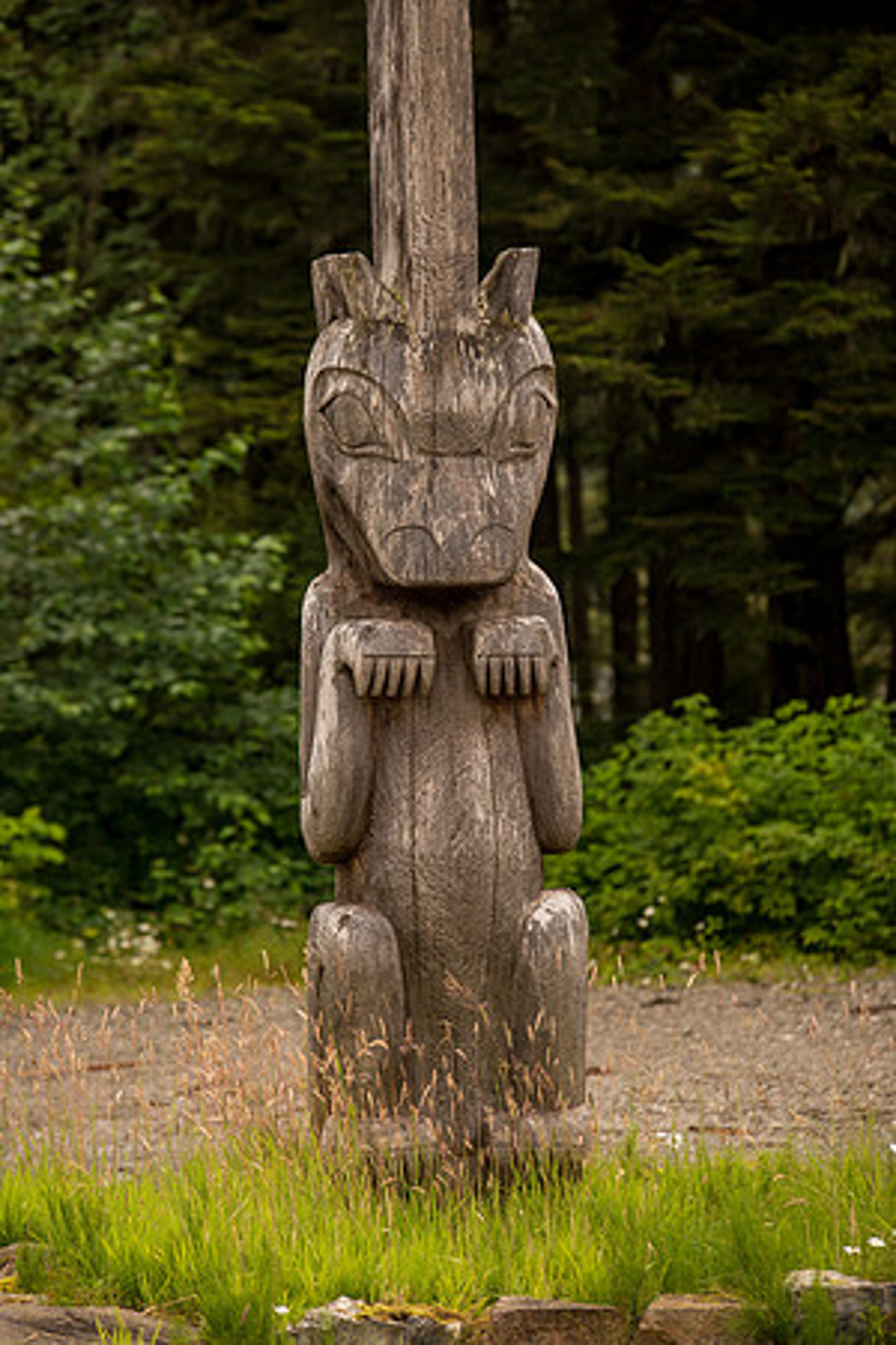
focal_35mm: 165
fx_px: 6160
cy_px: 672
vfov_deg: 12.5
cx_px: 448
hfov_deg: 8.3
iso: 200
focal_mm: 165
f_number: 4.8
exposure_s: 1/1500
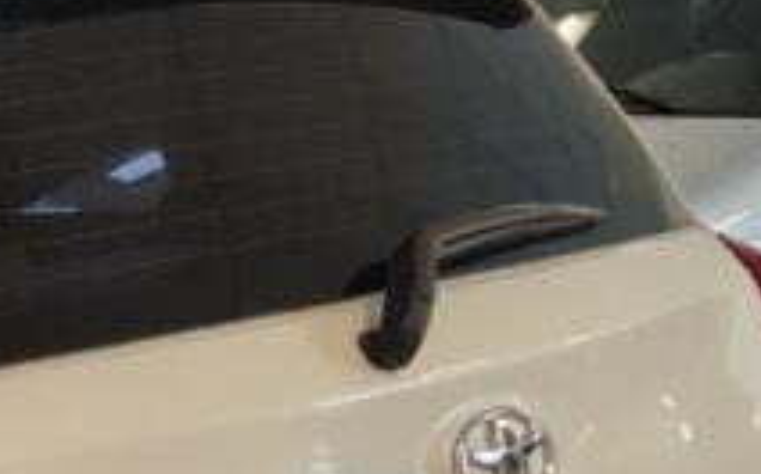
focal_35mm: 123
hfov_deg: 15.8
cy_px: 373
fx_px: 2548
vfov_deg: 10.6
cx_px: -319
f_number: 1.75
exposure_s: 1/33.3
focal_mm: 5.25
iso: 681
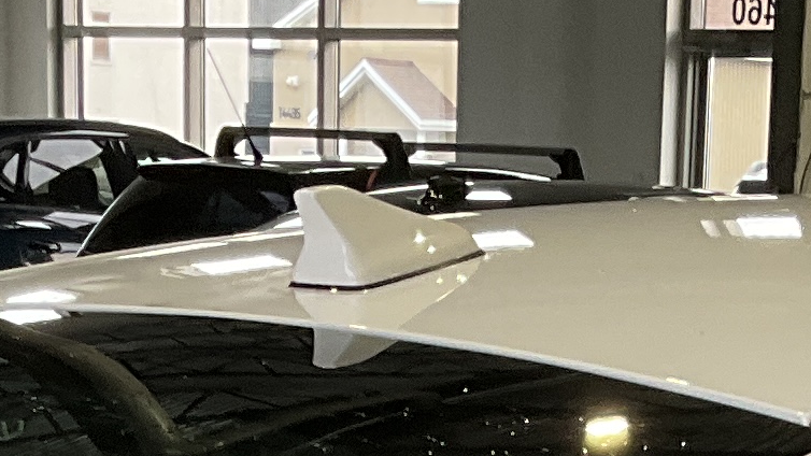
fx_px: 3634
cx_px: 594
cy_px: 1322
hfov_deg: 12.7
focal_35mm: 169
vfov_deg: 6.6
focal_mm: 3
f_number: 1.8
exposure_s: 1/120
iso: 40
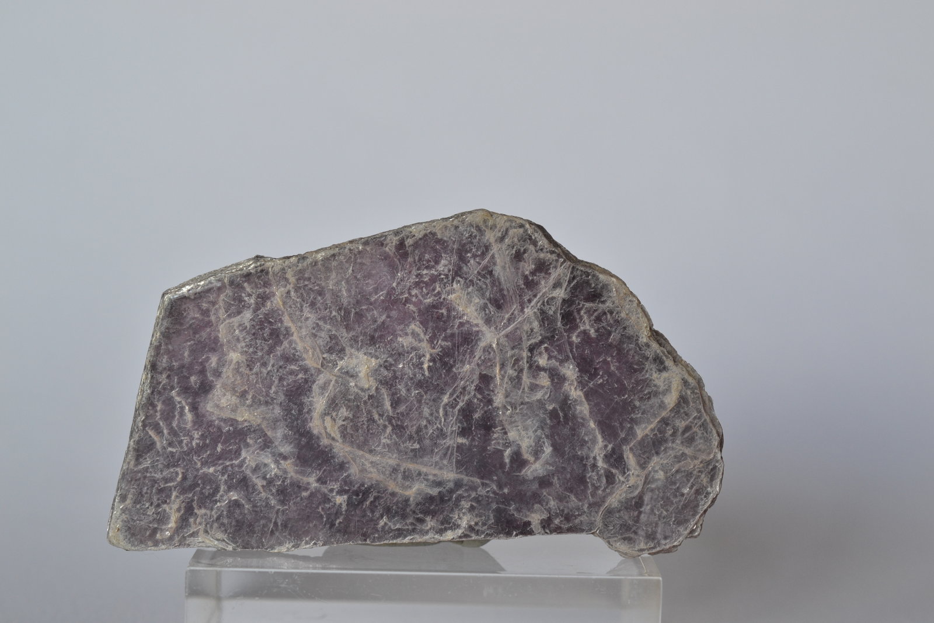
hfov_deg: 33.4
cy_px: 312
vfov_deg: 22.6
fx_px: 1557
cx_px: 467
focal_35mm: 60
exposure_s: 1/80
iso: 400
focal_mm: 40
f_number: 8
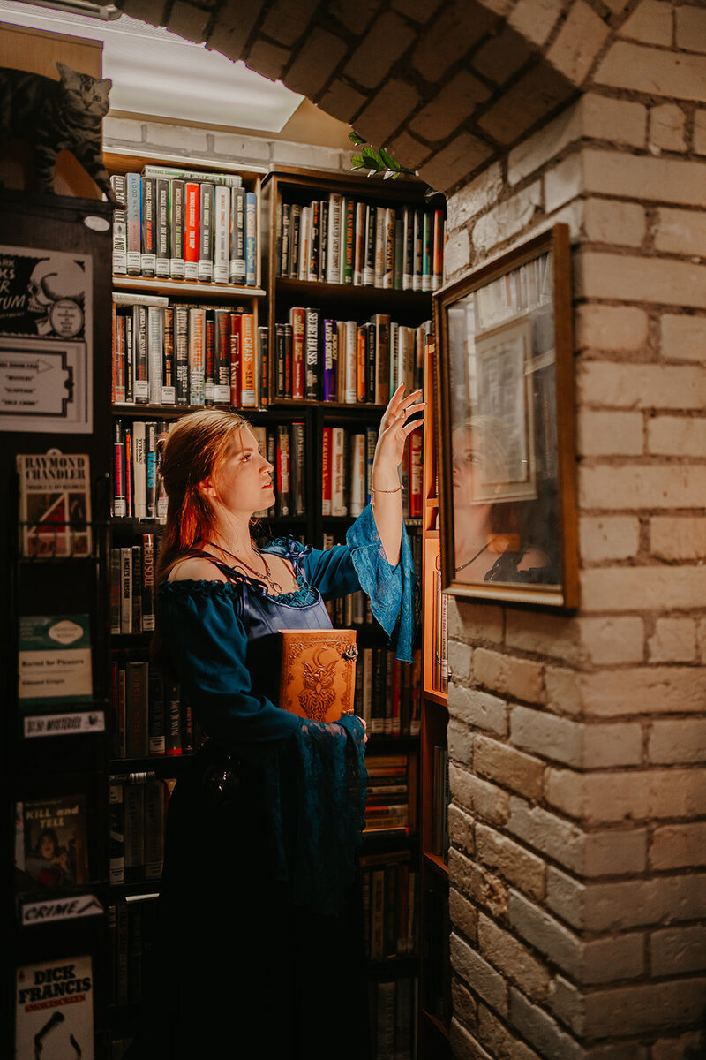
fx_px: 1030
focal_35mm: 35
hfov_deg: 37.9
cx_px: 353
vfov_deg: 54.4
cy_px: 530
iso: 800
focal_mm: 35
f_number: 1.4
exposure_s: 1/1250
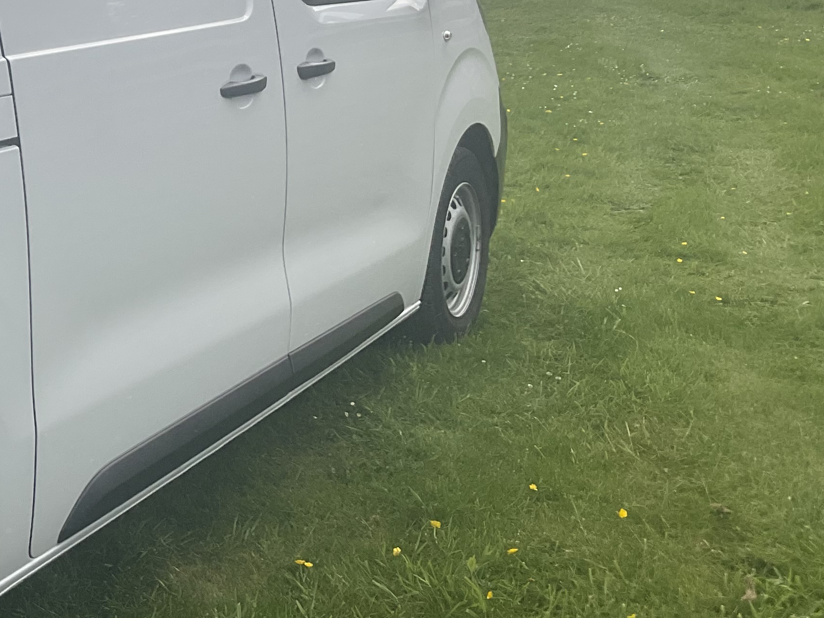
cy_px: 164
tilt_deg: -10.5
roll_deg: +2.6
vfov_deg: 21.5
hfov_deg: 26.1
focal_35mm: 68
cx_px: -113
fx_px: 1619
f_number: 1.8
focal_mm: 3
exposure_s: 1/1912
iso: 16
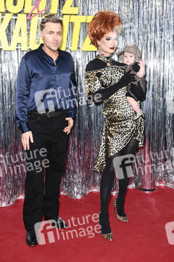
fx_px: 363
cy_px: 131
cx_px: 87
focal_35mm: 50
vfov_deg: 39.6
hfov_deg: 26.9
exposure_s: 1/250
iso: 400
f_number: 5.6
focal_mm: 50
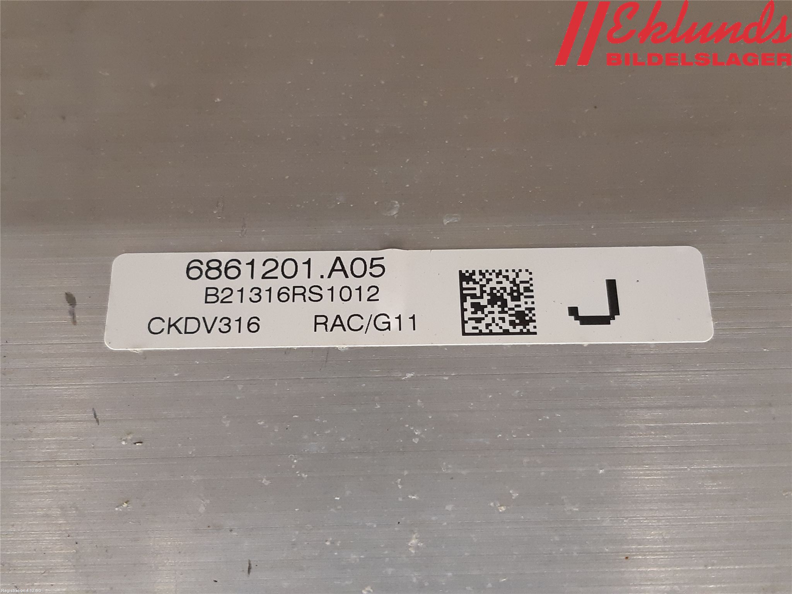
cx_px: 396
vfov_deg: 53.1
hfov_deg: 67.3
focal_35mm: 26
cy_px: 297
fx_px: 595
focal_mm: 3.93
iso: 250
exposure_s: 1/50
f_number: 1.7
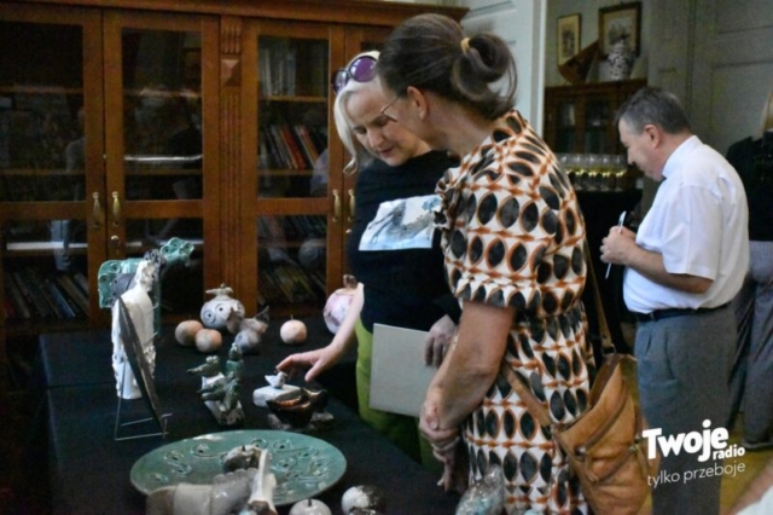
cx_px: 386
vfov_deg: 31.9
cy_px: 258
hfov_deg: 46.4
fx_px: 901
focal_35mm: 42
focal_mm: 28
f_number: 4.2
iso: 25600
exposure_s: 1/4000
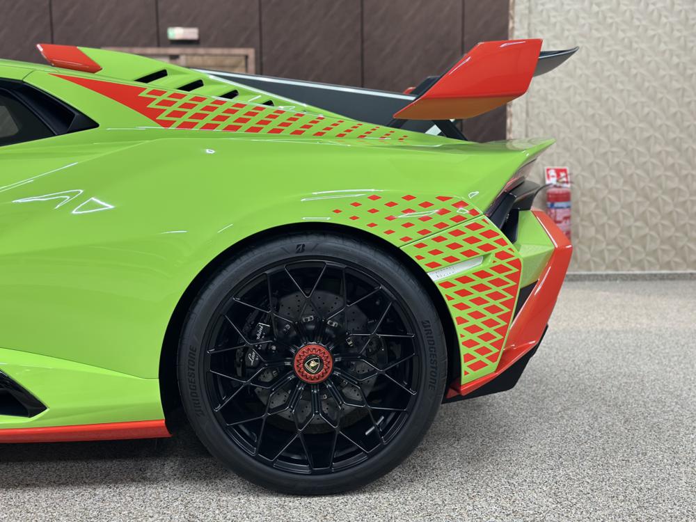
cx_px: 348
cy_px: 261
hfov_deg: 39.7
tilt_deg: -6.6
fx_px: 965
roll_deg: +0.5
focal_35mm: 48
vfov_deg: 30.3
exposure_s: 1/50
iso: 100
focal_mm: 6.86
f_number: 1.78
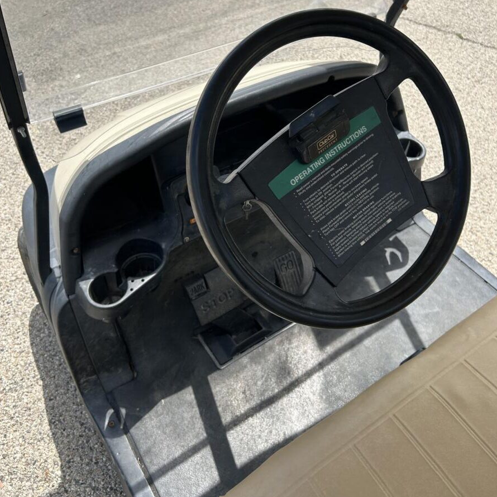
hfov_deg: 52.5
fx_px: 504
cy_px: 206
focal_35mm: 31
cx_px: 247
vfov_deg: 52.3
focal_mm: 5.7
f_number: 1.5
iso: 50
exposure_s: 1/3257
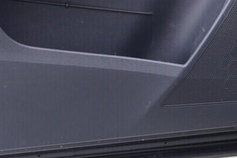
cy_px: -74
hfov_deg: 15.6
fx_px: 856
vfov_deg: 10.2
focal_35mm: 130
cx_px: 36
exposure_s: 1/40
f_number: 2.8
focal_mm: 24
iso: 125
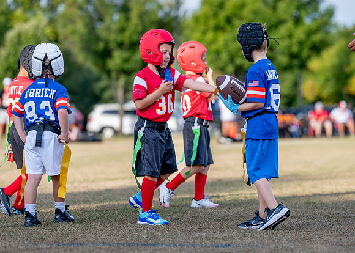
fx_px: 2004
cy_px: 113
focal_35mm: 199
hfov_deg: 10.1
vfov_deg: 7.2
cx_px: 182
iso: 250
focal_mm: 142
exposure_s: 1/3200
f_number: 2.8
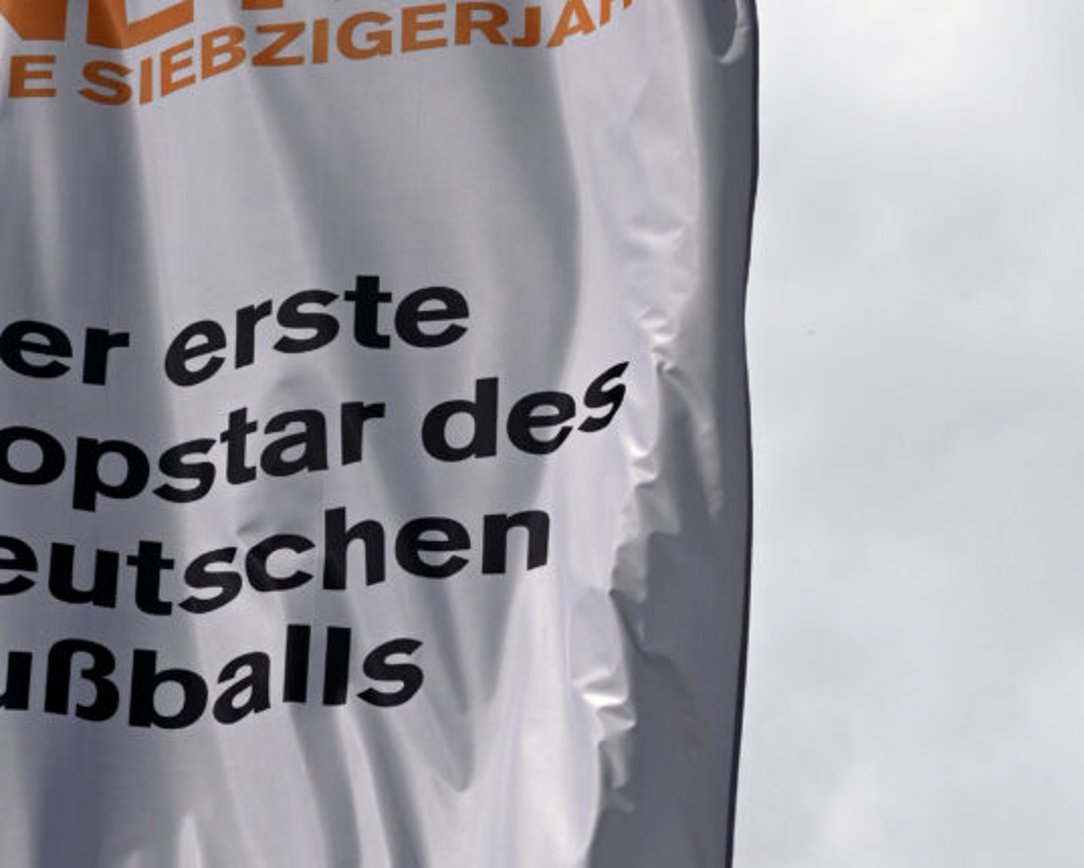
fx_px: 6772
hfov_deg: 9.2
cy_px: 805
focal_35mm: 211
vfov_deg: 7.3
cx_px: 449
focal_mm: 59
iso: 100
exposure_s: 1/640
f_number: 9
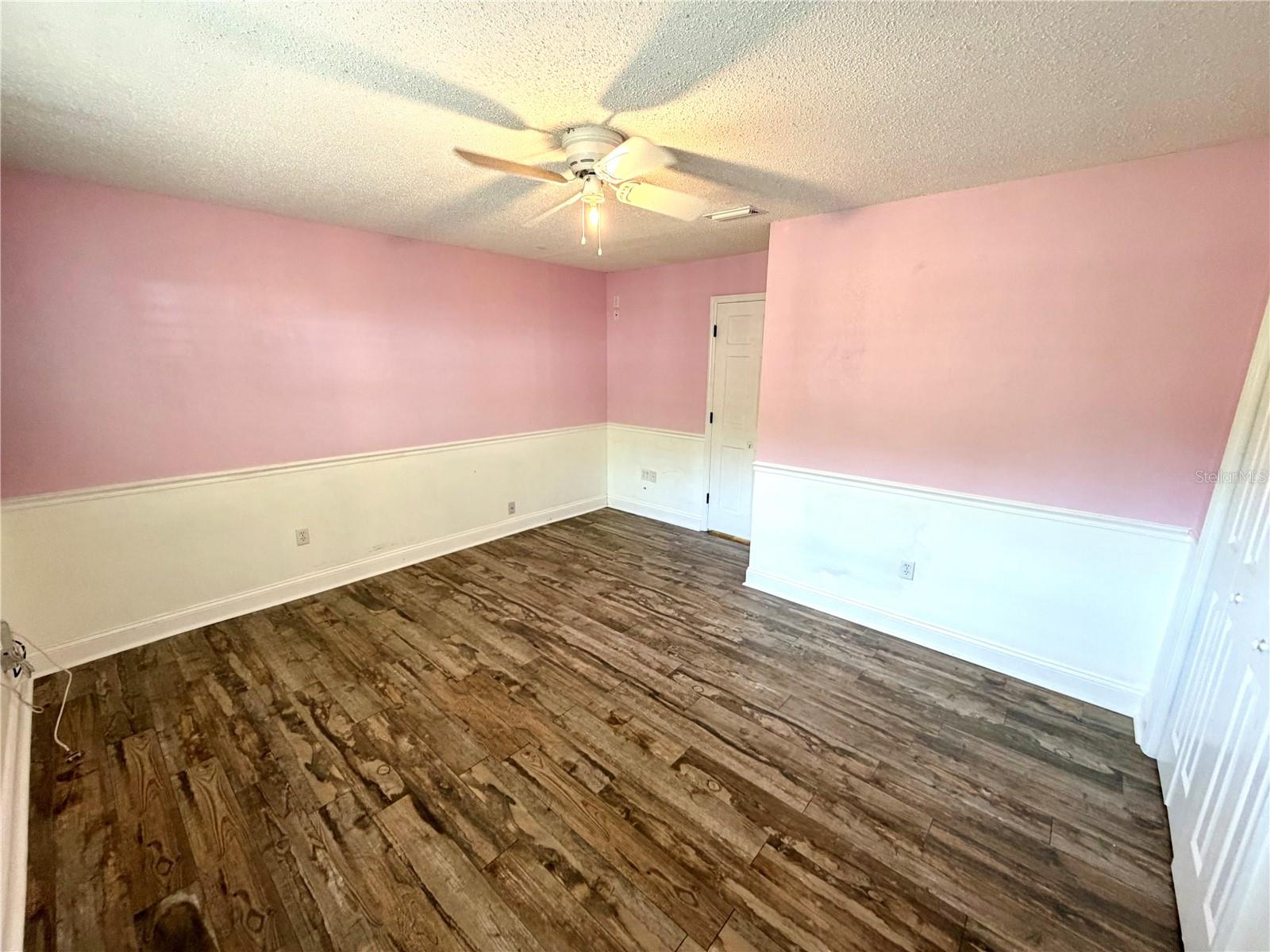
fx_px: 514
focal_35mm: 14
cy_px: 476
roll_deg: -0.3
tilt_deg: -13.6
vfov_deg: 85.7
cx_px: 635
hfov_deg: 102.1
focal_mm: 2.22
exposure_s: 1/60
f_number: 2.2
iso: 250
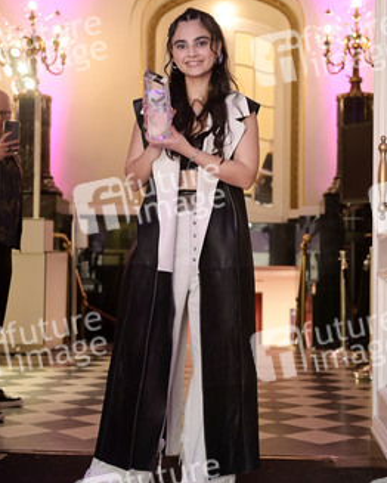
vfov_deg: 34.1
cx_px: 192
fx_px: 787
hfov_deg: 27.6
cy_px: 273
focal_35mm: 55
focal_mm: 40
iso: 2500
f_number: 2.8
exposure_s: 1/125
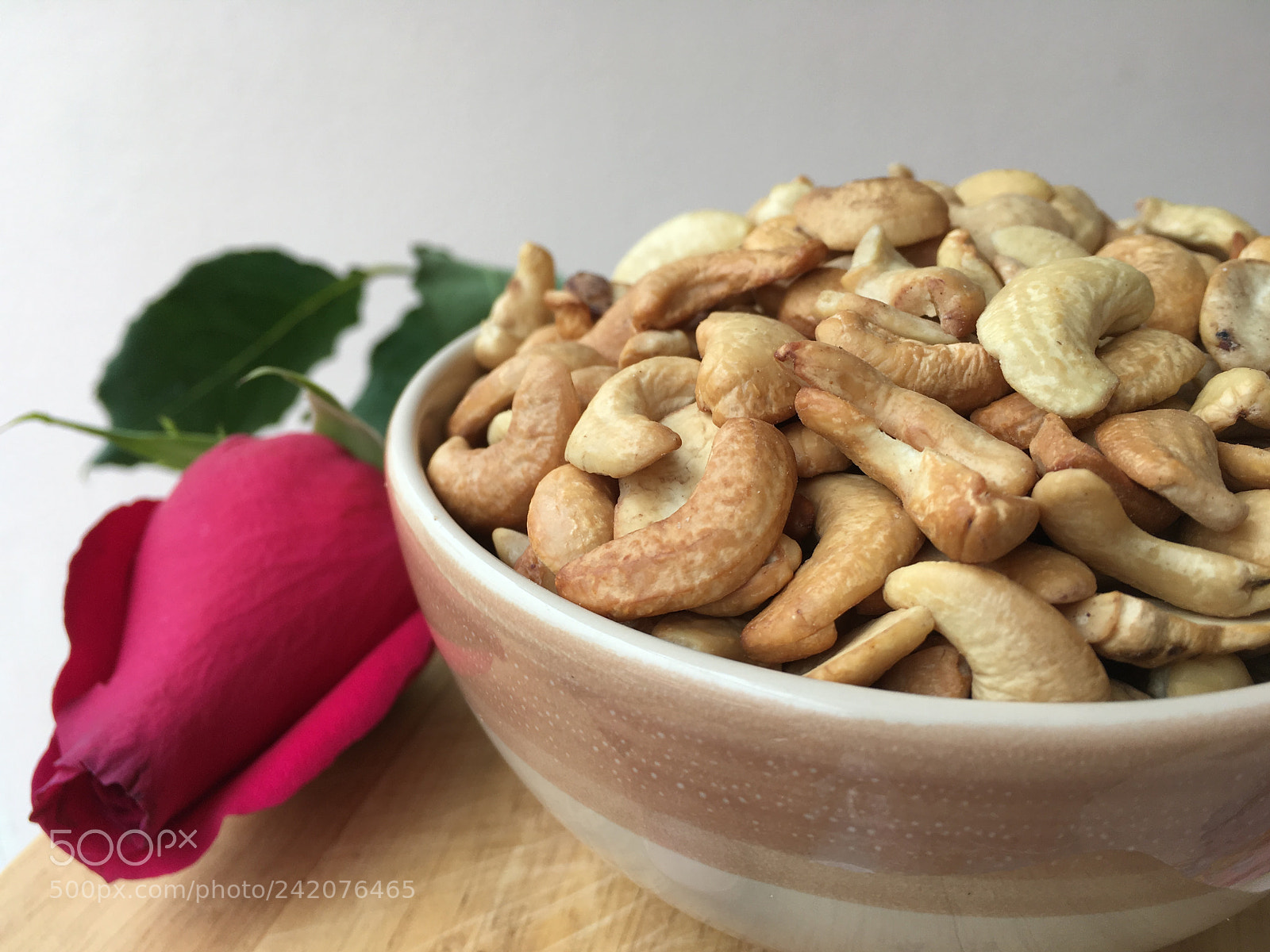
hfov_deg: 61.7
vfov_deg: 48.2
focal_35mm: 29
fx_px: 1064
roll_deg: -2.9
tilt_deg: -19.5
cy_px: 476
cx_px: 635
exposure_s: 1/168
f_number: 2.2
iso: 25
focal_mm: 4.15
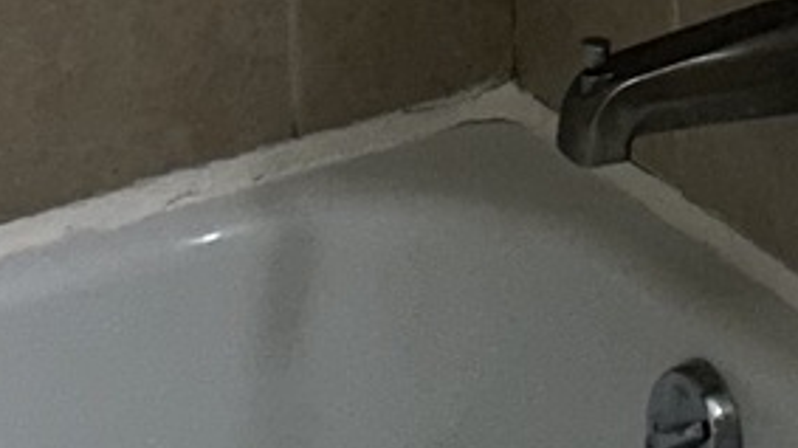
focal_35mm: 231
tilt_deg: -12.2
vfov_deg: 5.0
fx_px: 4887
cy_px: -904
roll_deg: -0.4
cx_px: 1745
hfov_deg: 8.7
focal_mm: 5.7
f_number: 1.5
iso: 32
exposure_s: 1/120
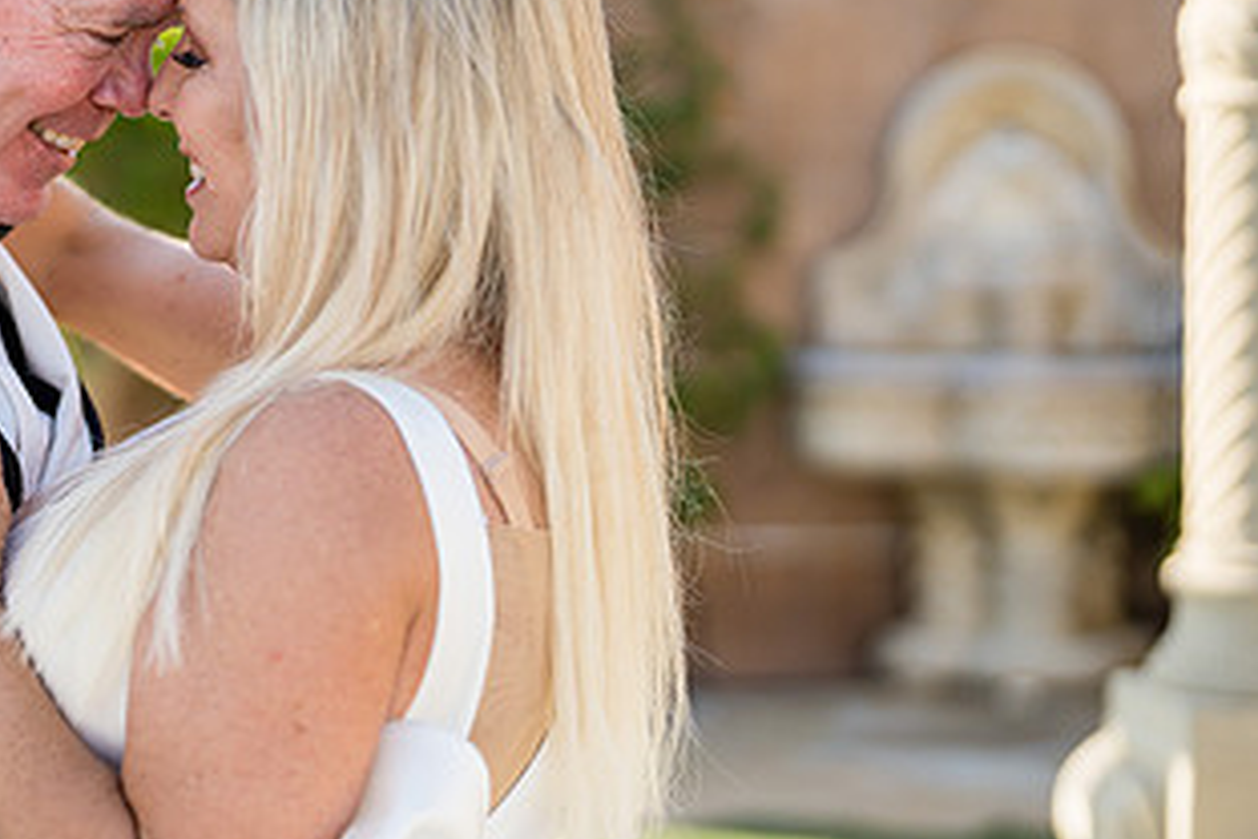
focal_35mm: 93
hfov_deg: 21.4
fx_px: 3250
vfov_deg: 14.7
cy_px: 458
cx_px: 97
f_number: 1.2
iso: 125
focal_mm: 50
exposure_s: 1/3200
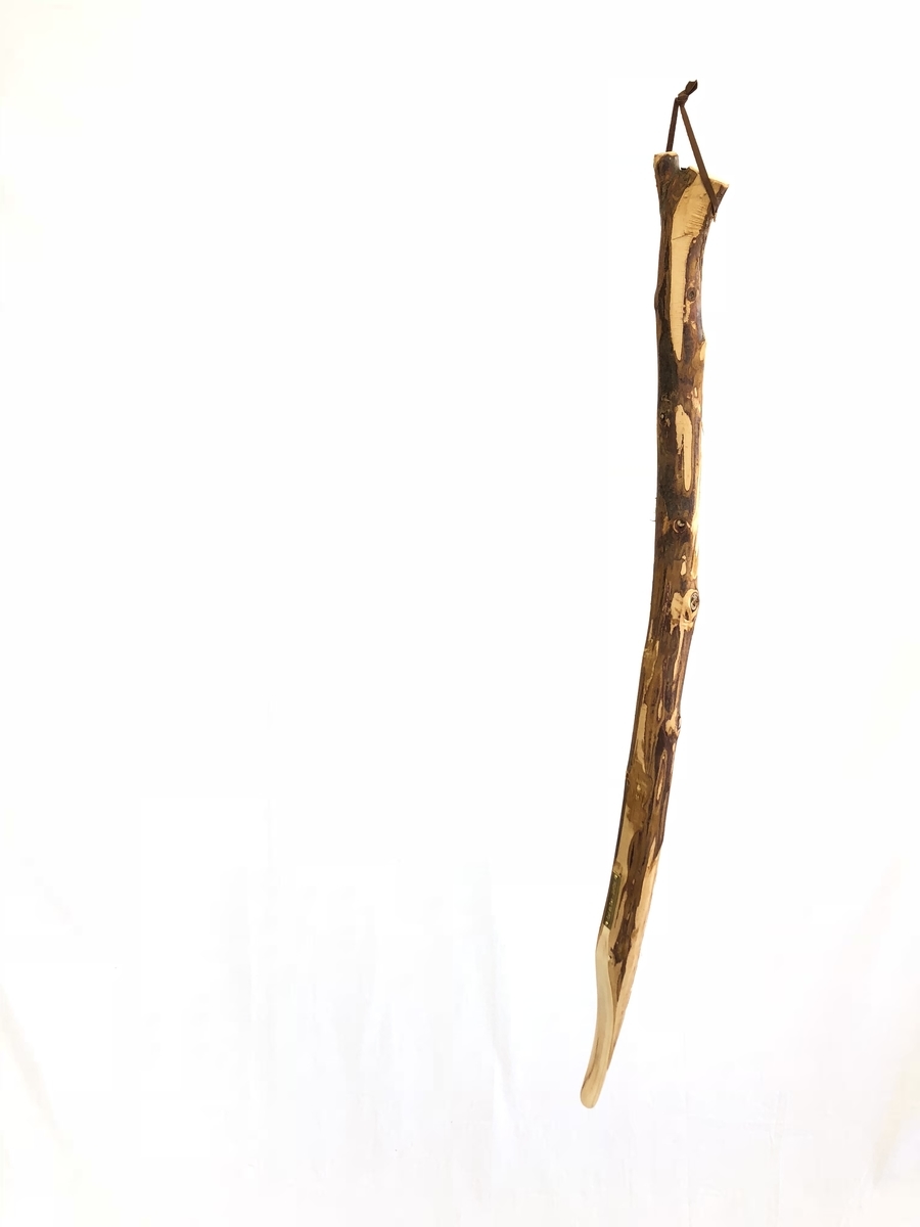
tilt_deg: -9.8
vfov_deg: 61.7
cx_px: 460
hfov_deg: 48.2
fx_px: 1028
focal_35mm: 29
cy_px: 614
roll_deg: +0.2
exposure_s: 1/99
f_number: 1.8
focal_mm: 3.99
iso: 32
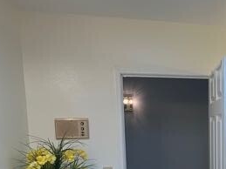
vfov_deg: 32.3
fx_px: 274
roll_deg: +0.5
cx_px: 209
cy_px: 159
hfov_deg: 40.9
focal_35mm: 42
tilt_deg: -5.8
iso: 32
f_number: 1.8
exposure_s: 1/164
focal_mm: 1.57
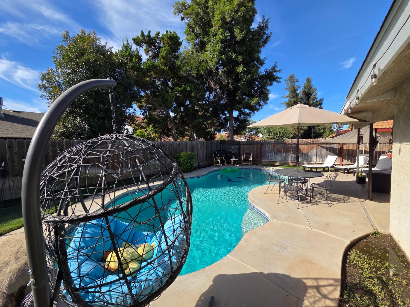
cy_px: 154
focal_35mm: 13
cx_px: 205
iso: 50
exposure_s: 1/1248
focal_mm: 2.2
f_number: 2.2
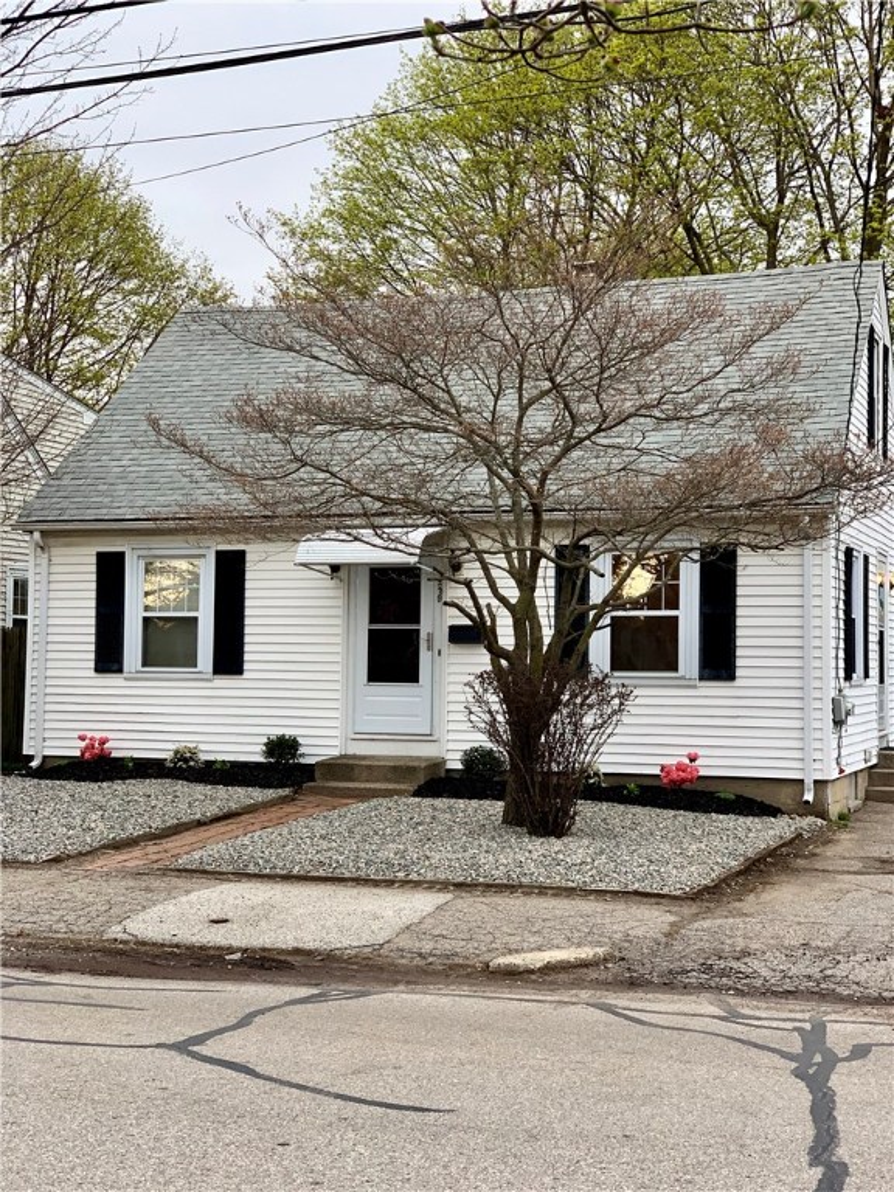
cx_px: 447
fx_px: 1791
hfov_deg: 28.0
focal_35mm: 52
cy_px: 596
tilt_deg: +3.2
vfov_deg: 36.8
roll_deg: -0.4
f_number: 2.4
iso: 80
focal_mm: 6
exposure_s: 1/122
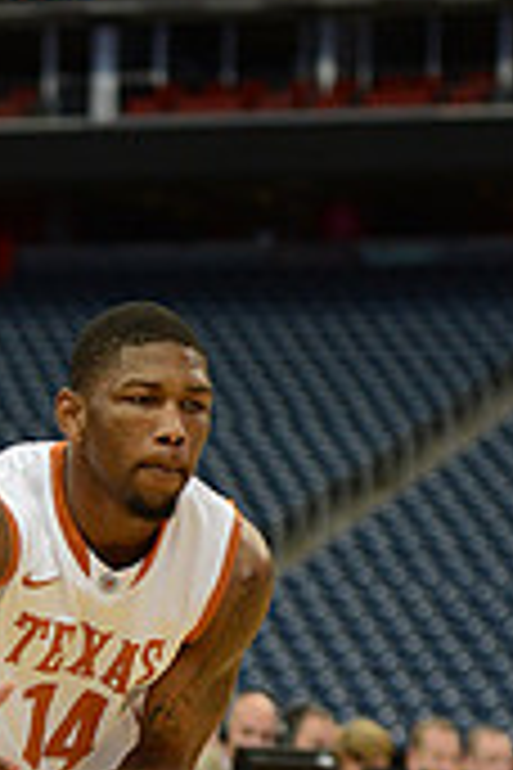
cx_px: 171
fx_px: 3933
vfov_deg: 11.0
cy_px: 833
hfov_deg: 7.5
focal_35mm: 184
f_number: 2.8
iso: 2000
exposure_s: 1/1250
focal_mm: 70
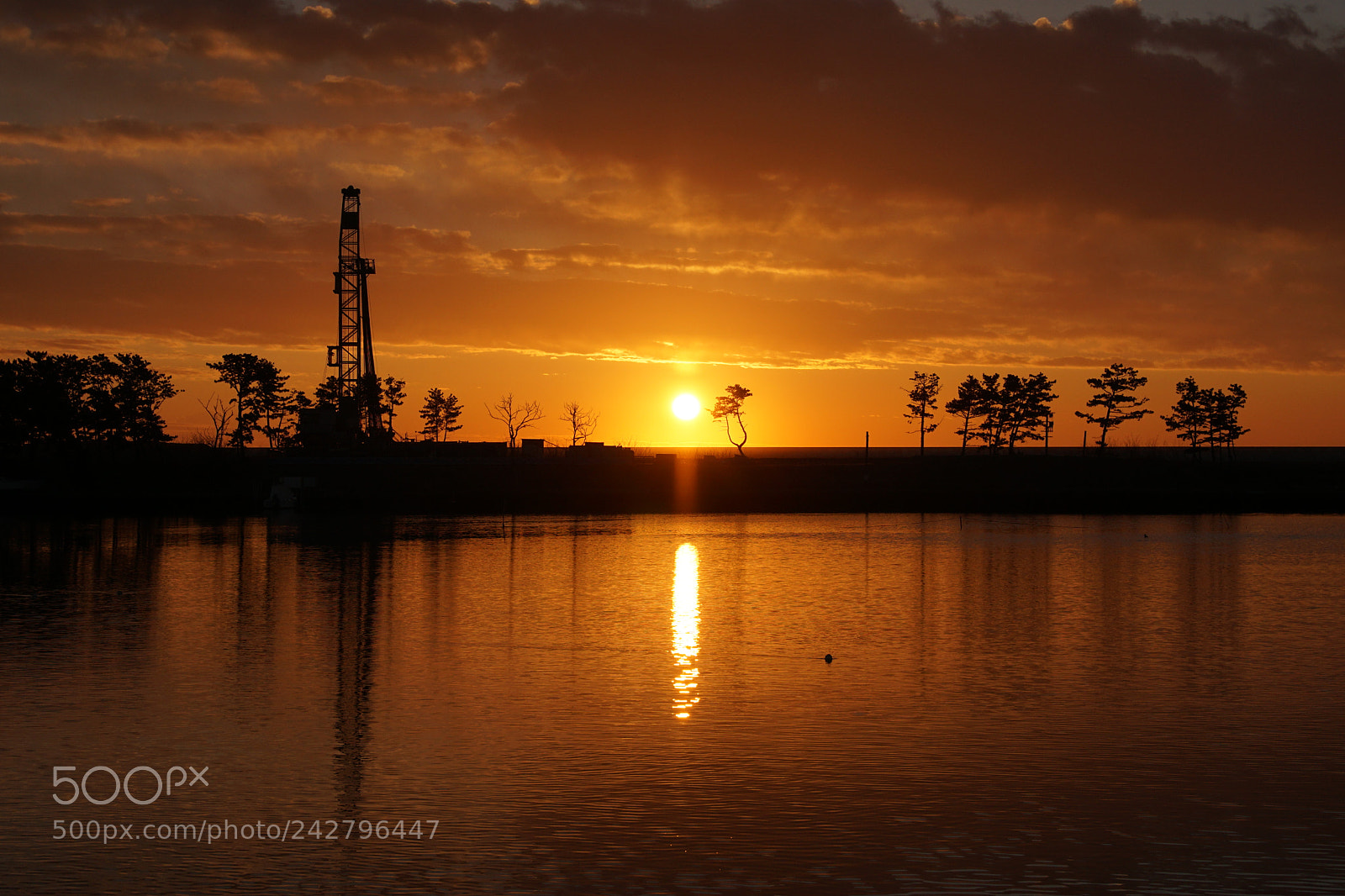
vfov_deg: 20.2
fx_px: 2521
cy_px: 448
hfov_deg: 29.9
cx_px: 672
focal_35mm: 68
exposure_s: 1/1600
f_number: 6.3
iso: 200
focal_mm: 45
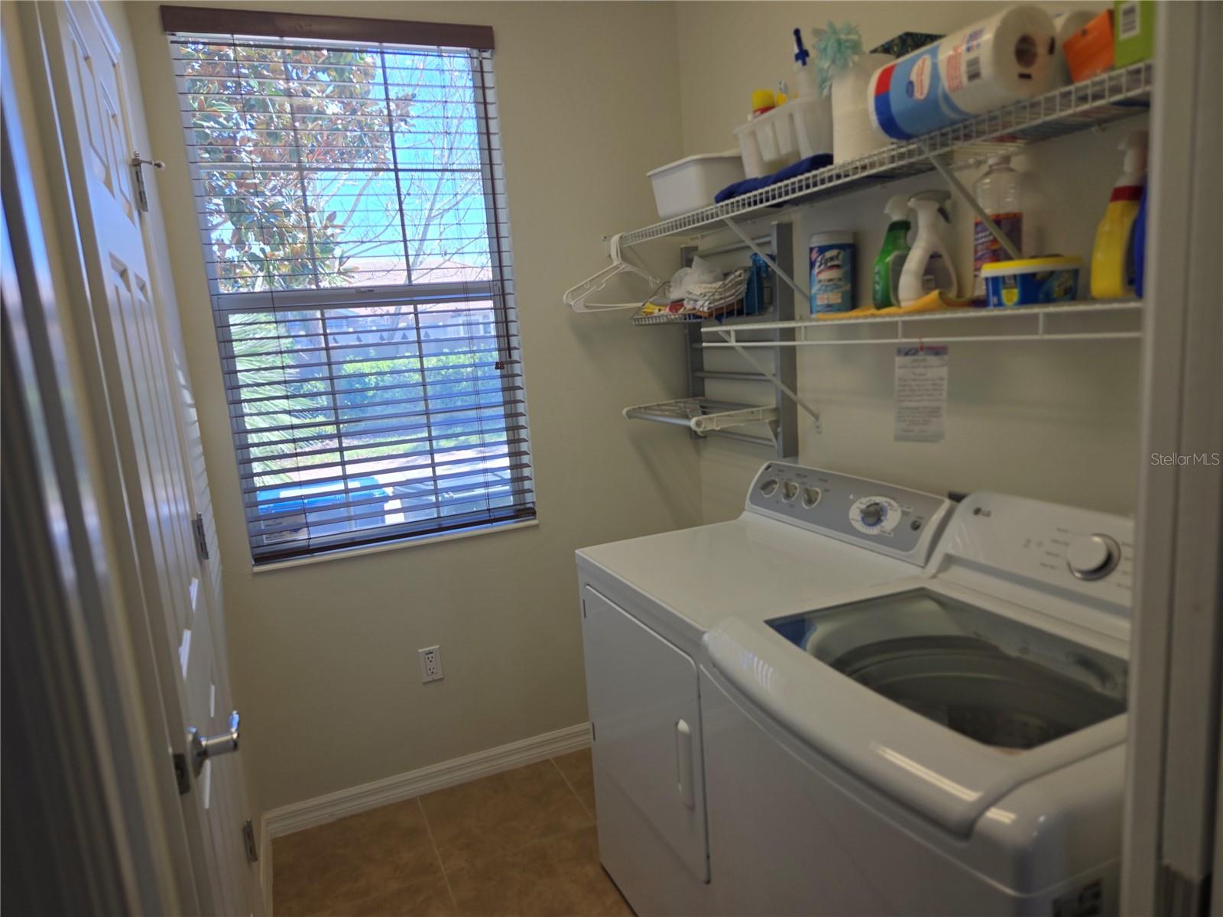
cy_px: 458
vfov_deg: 58.9
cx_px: 612
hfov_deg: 73.9
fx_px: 813
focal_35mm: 23
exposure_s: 1/122
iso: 25
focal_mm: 5.4
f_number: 1.8
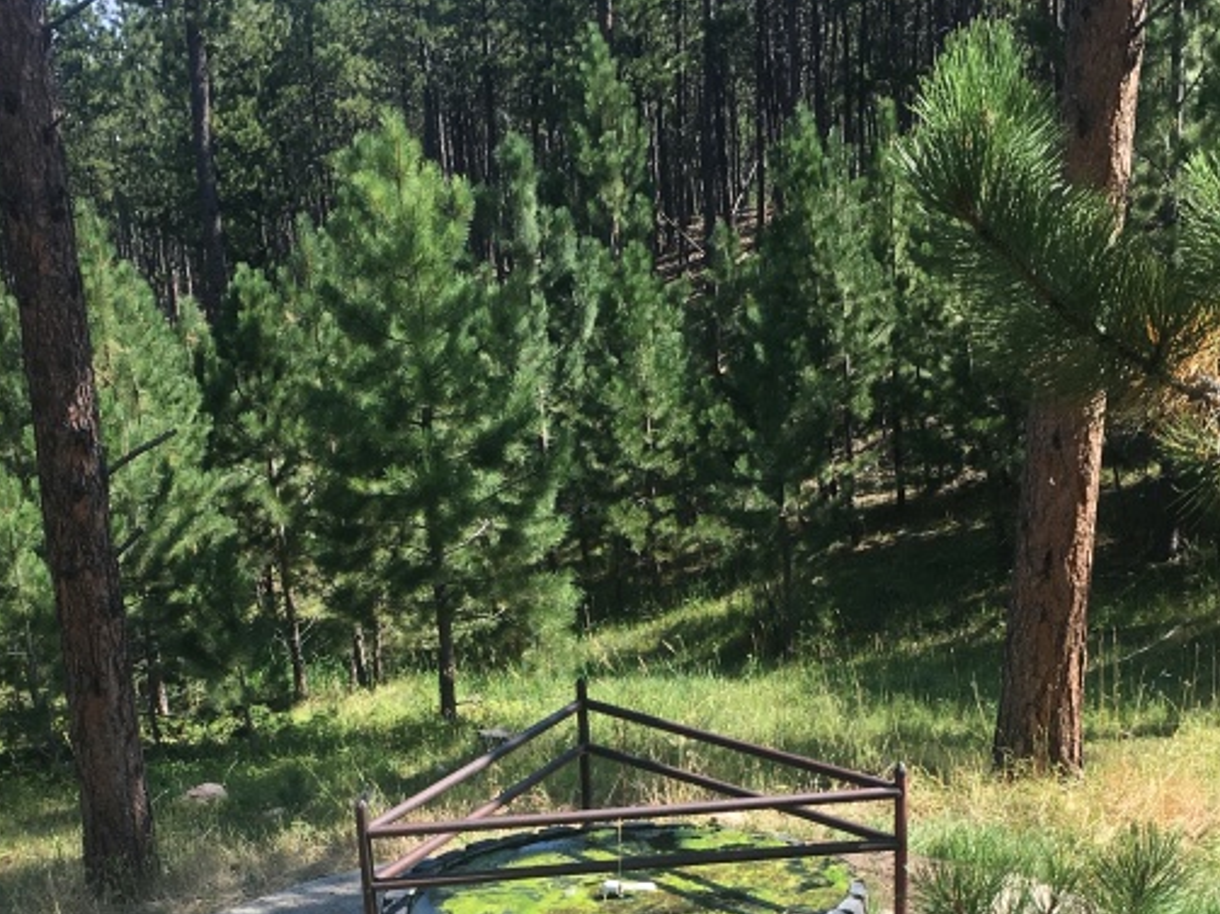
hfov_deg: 32.7
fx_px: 2079
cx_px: 546
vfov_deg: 24.0
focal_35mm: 59
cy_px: 856
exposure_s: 1/596
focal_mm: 4.15
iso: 25
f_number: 2.2
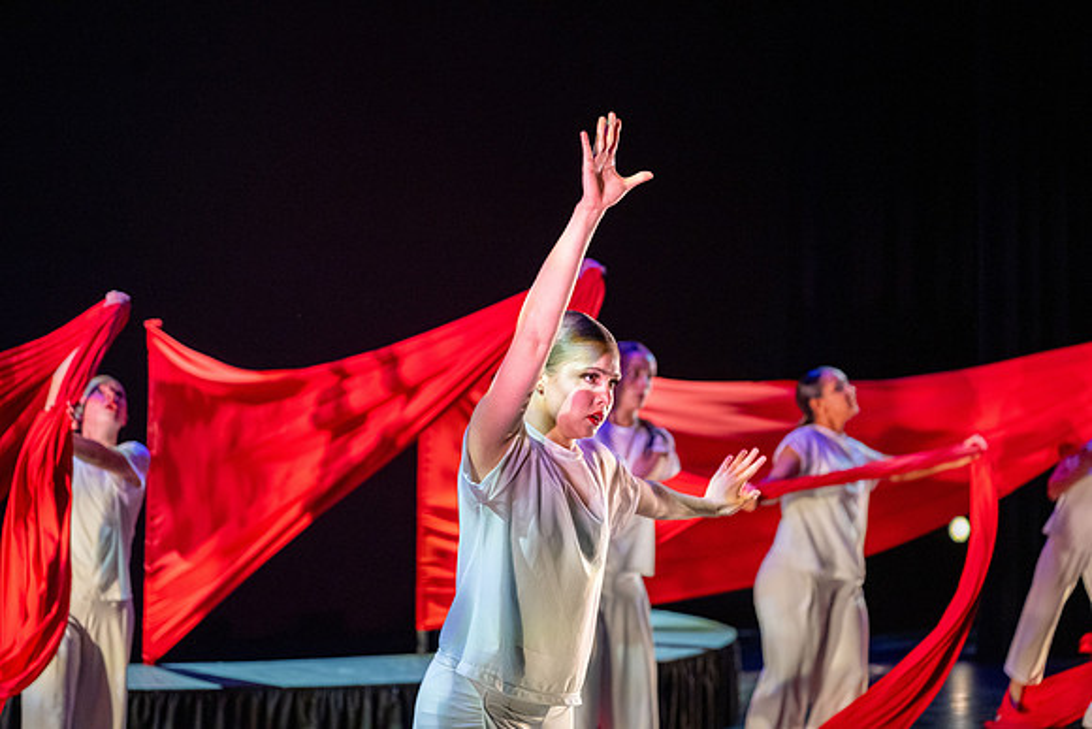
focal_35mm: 70
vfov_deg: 19.5
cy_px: 364
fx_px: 2124
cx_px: 546
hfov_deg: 28.8
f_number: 2.8
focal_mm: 70
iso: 2000
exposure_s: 1/250
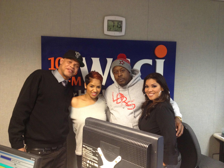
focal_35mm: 35
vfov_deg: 40.7
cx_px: 112
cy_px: 84
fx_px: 226
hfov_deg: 52.6
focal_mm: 4.28
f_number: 2.4
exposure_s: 1/20
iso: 200
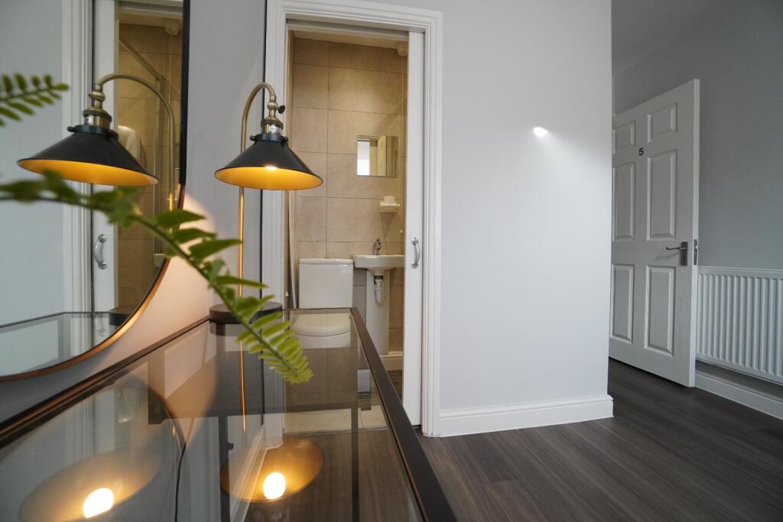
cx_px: 392
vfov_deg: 77.3
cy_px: 261
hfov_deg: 100.4
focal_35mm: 15
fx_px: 326
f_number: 6.3
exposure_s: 1/100
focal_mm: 10
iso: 1600
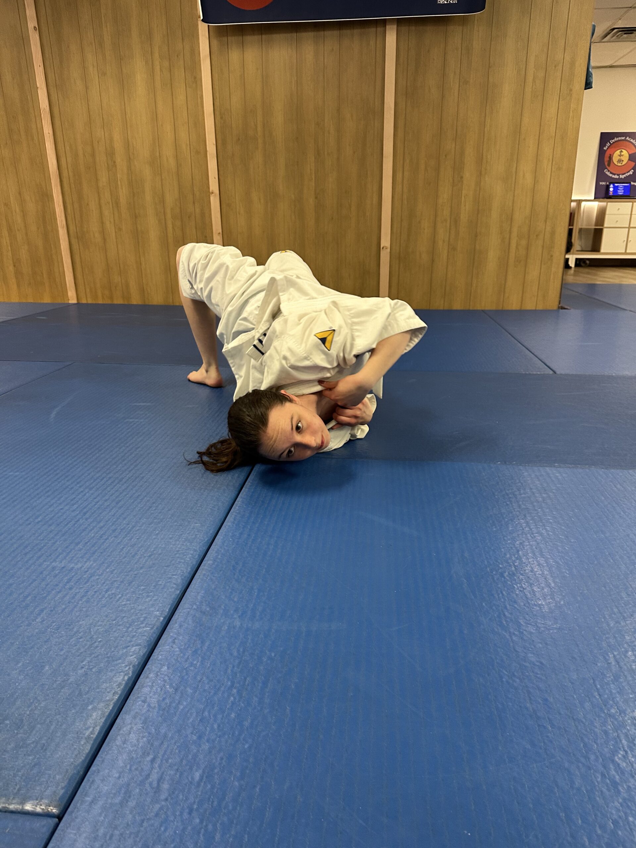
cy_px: 424
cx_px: 318
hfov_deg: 56.8
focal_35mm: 24
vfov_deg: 71.6
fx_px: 588
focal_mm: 6.86
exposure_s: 1/60
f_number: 1.78
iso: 250
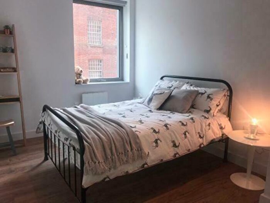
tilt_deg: -9.1
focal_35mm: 28
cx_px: 135
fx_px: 218
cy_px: 102
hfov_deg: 63.4
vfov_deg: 49.7
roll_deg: -0.7
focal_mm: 3.99
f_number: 1.8
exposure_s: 1/113
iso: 20
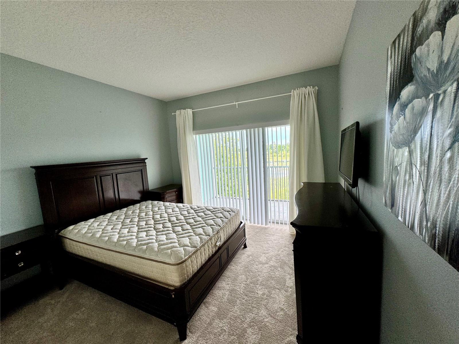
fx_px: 186
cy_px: 172
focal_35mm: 14
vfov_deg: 85.7
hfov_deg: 102.1
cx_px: 230
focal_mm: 2.22
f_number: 2.2
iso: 100
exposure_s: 1/120
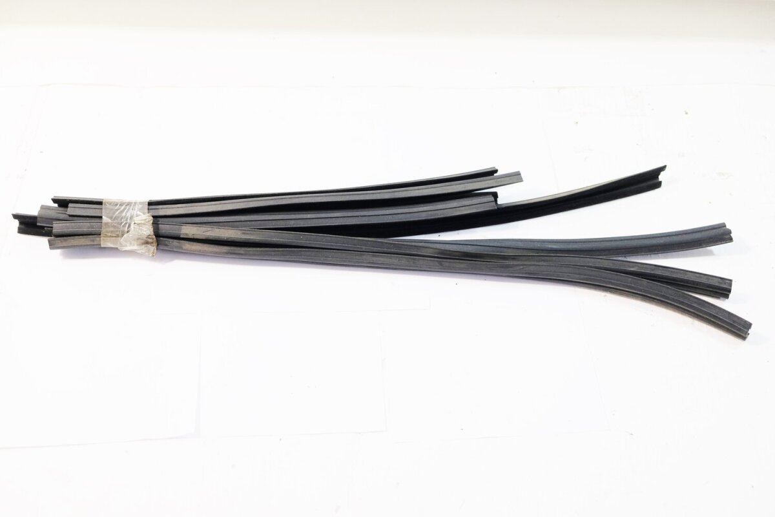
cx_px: 388
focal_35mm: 45
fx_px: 969
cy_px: 258
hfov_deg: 43.6
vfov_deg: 29.9
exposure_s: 1/52
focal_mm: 30.2
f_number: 3.6
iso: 800
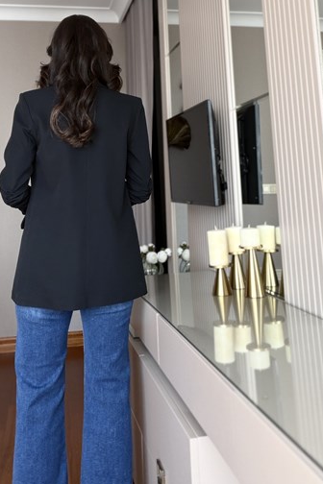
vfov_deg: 57.2
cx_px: 145
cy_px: 239
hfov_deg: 39.9
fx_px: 444
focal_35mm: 33
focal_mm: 2.71
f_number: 1.9
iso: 40
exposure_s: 1/121
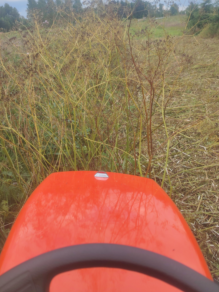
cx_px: 77
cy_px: 121
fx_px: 270
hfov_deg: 43.7
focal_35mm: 32
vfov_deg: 56.5
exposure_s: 1/621
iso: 100
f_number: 1.75
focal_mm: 5.25
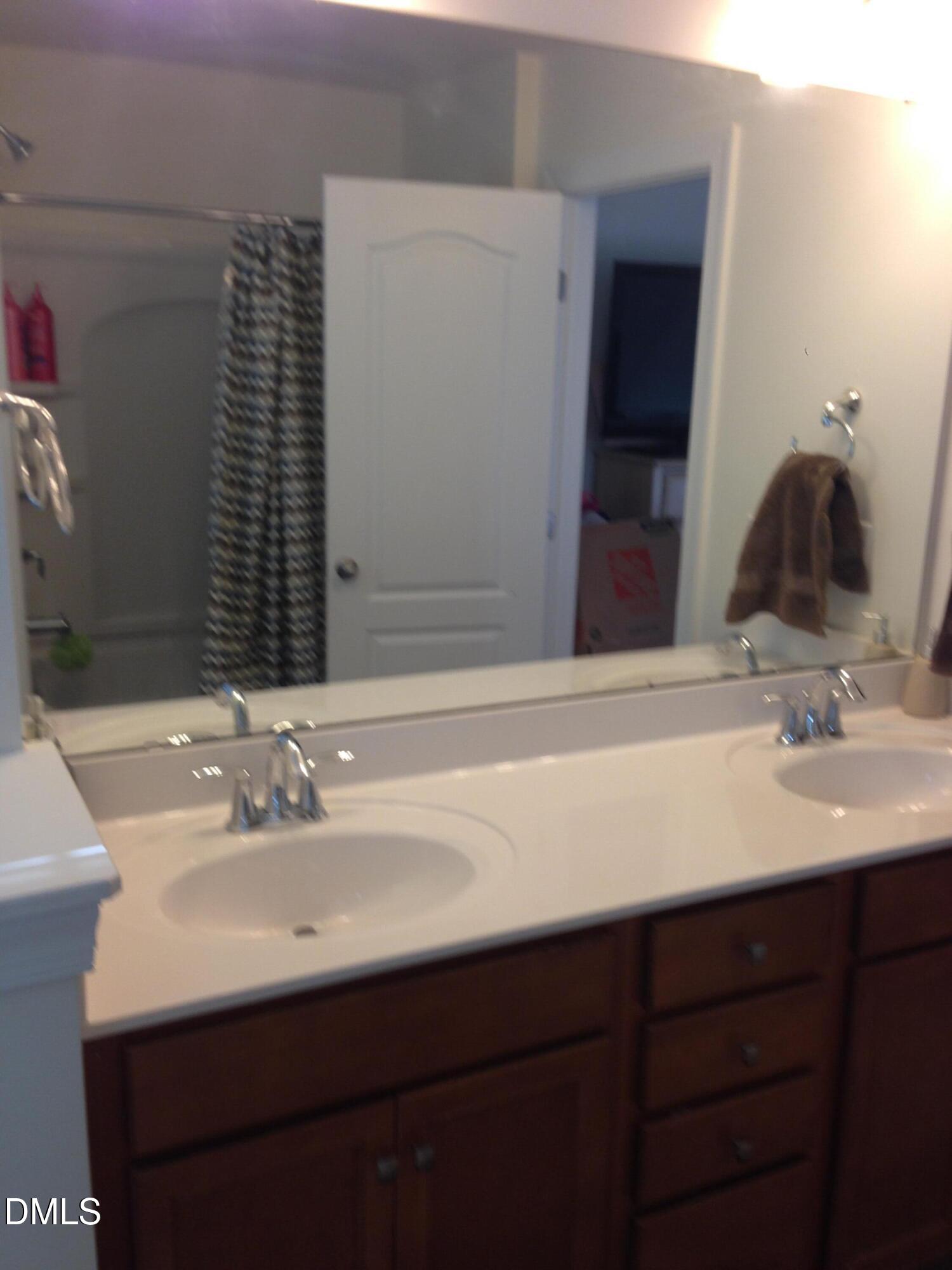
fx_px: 1210
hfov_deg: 42.9
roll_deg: -1.5
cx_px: 476
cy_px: 635
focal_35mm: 33
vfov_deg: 55.4
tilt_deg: -8.1
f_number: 2.4
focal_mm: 4.12
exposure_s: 1/20
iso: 50
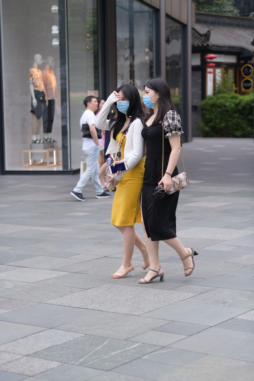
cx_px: 127
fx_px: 899
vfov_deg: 23.9
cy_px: 190
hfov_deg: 16.1
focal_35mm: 85
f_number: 3.5
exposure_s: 1/640
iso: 200
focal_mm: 85
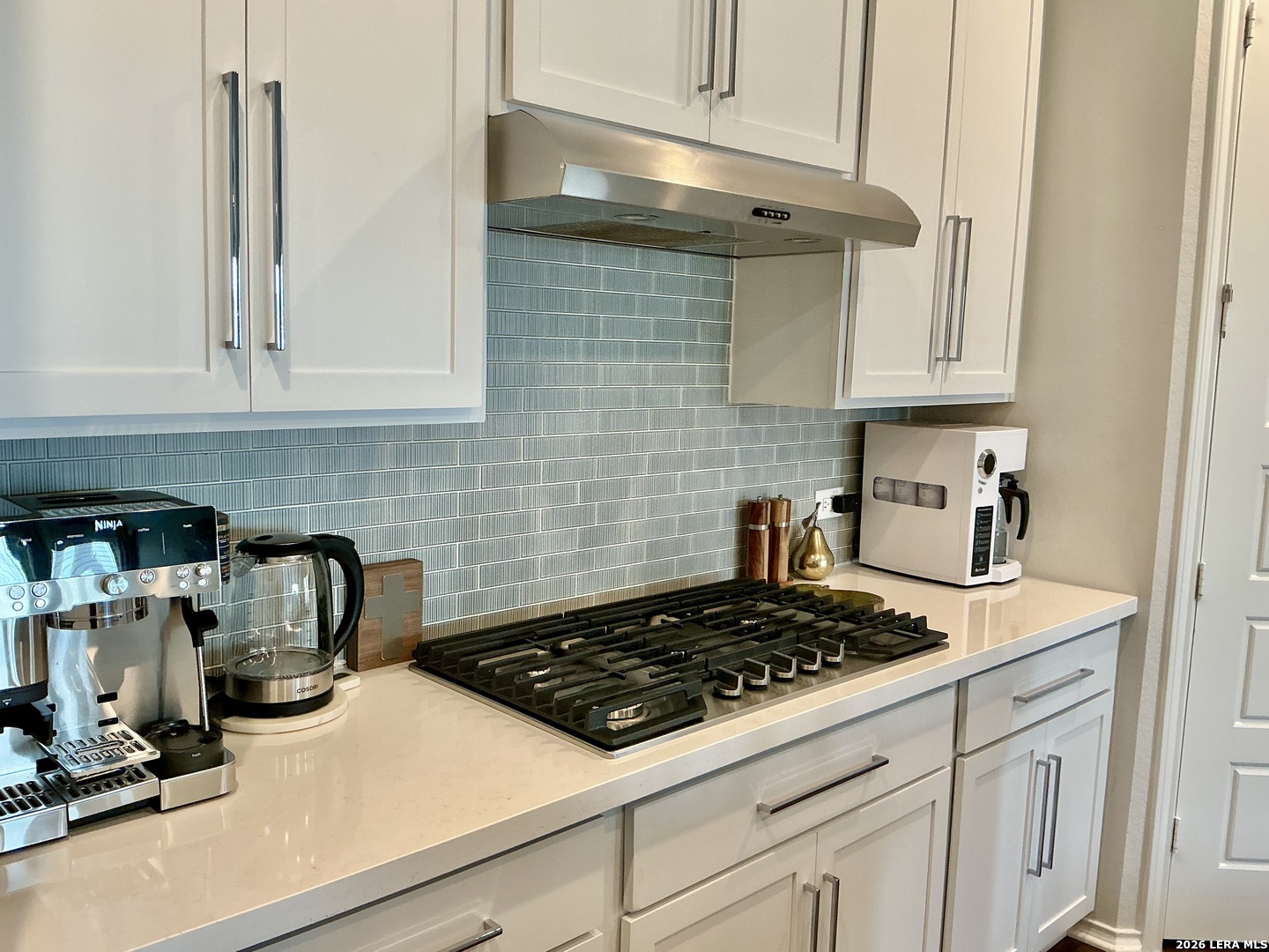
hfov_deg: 61.7
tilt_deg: -7.1
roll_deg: -2.1
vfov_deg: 48.2
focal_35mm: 29
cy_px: 476
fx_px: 1063
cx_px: 634
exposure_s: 1/60
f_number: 1.8
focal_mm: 3
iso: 100
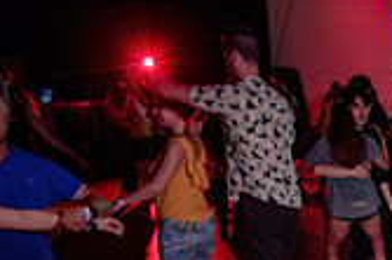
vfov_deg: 14.6
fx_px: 936
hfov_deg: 20.7
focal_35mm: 86
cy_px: 406
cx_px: 563
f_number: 2.8
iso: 1000
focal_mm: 24
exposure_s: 1/60
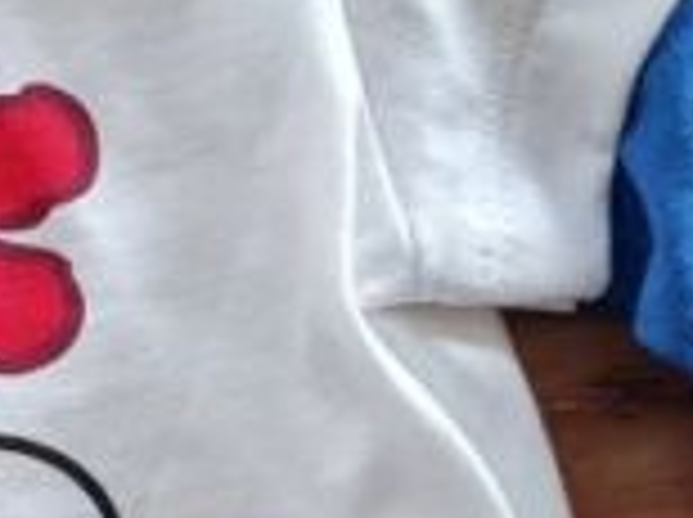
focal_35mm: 169
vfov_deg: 8.7
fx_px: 3378
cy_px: 523
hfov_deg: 11.3
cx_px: -342
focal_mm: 5.4
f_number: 1.8
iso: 160
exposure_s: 1/100
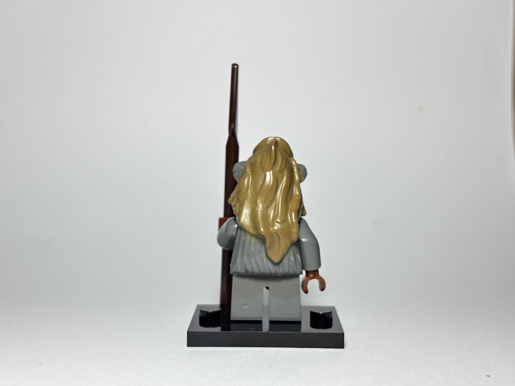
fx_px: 789
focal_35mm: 53
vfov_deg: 27.5
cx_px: 255
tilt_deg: -5.4
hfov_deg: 36.2
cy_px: 194
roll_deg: +0.0
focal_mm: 5.96
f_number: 1.6
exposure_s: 1/100
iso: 32
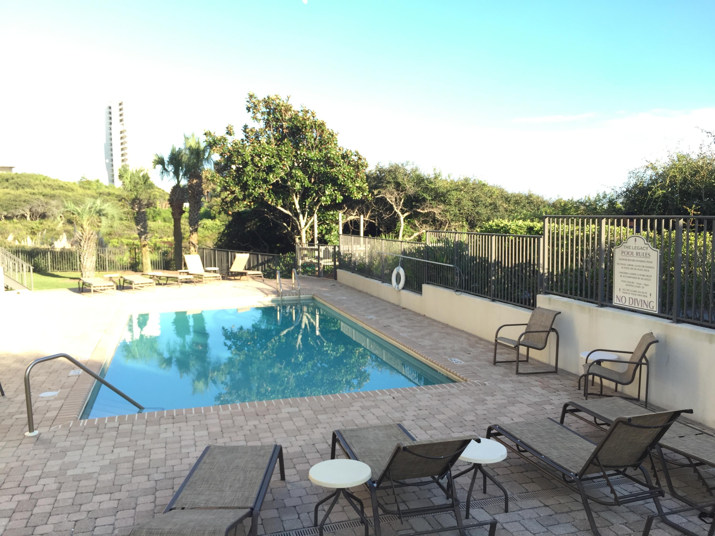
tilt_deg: -5.2
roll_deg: -0.1
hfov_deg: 61.7
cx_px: 358
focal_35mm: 29
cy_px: 268
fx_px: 599
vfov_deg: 48.2
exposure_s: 1/299
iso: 32
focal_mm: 4.15
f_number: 2.2
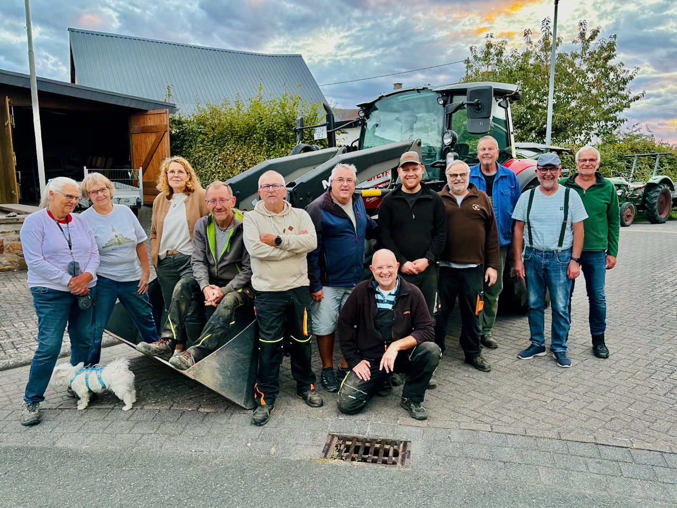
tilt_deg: -9.6
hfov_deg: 67.3
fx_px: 508
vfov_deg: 53.1
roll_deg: +2.1
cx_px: 338
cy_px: 254
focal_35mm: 26
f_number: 1.6
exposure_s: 1/169
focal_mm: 5.96
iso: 500
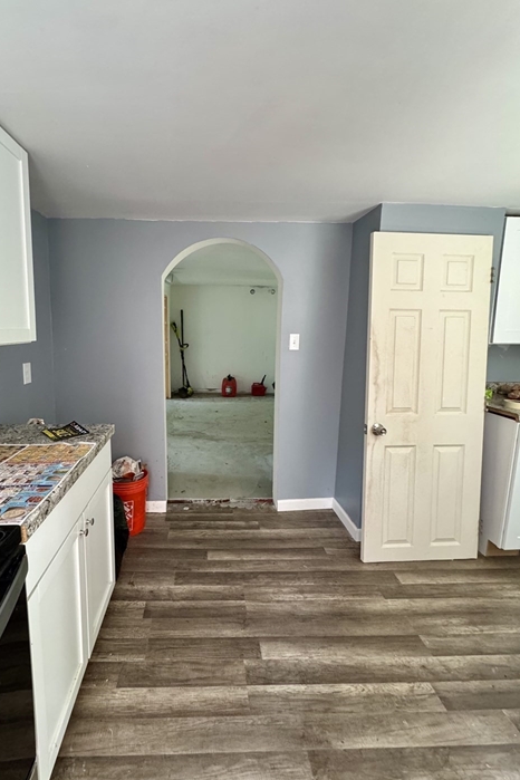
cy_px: 370
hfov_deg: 73.2
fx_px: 347
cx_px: 215
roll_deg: -1.2
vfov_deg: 96.7
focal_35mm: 16
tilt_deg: -8.2
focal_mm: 2.22
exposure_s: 1/60
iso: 320
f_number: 2.2
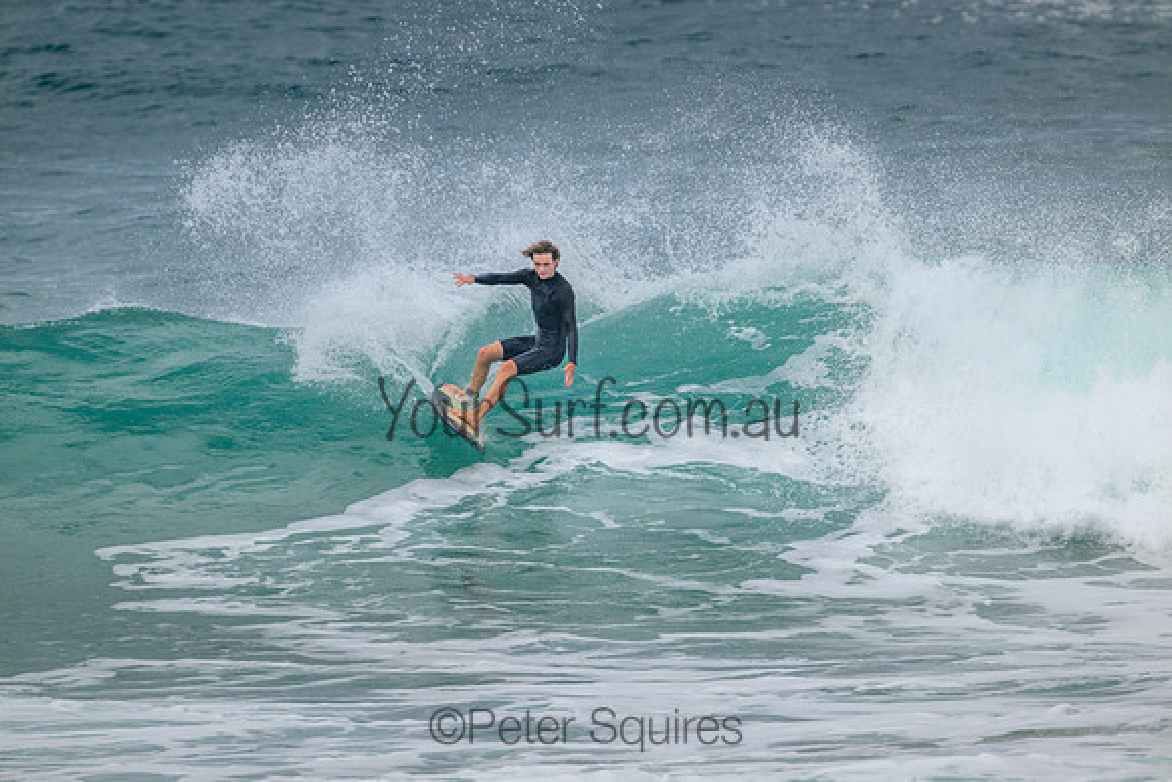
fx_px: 26049
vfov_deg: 1.7
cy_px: 391
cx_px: 586
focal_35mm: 800
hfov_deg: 2.6
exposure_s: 1/2000
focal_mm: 800
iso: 800
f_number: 11
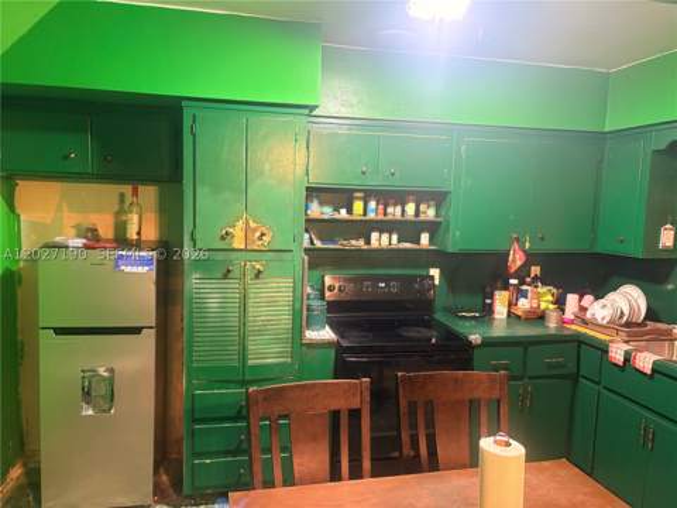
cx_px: 338
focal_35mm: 26
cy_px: 254
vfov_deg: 53.1
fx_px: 508
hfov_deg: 67.3
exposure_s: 1/40
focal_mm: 5.96
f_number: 1.6
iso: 500
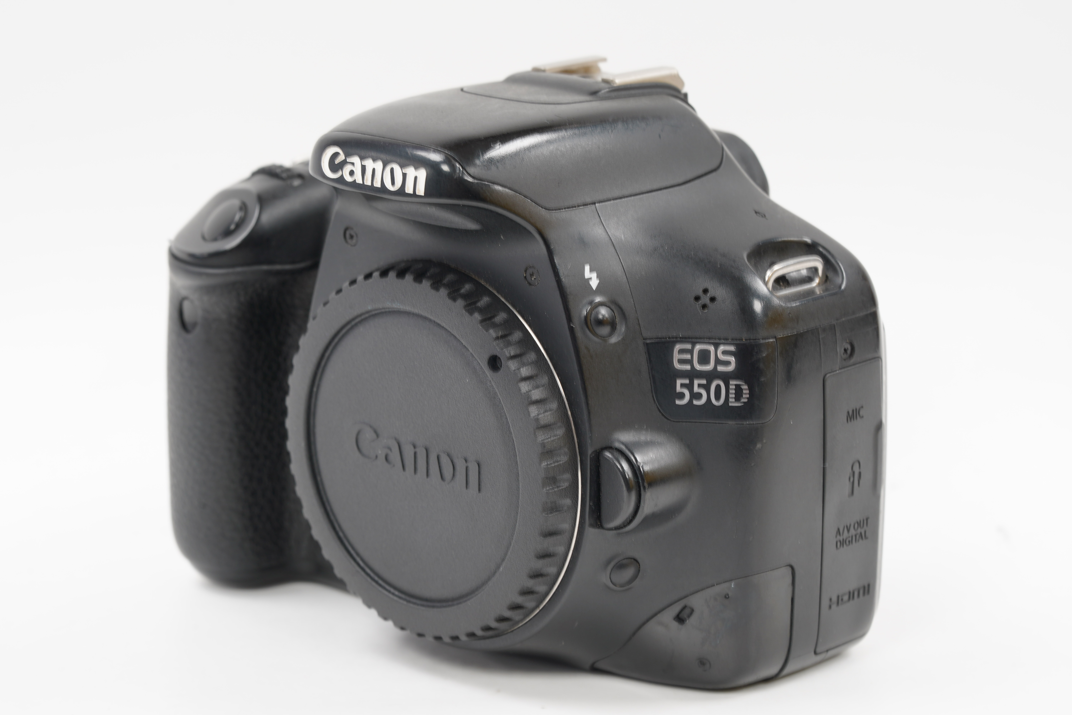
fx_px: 2680
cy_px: 358
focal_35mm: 90
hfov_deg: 22.6
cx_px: 536
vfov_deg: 15.2
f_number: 11
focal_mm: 90
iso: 200
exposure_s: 1/1.6
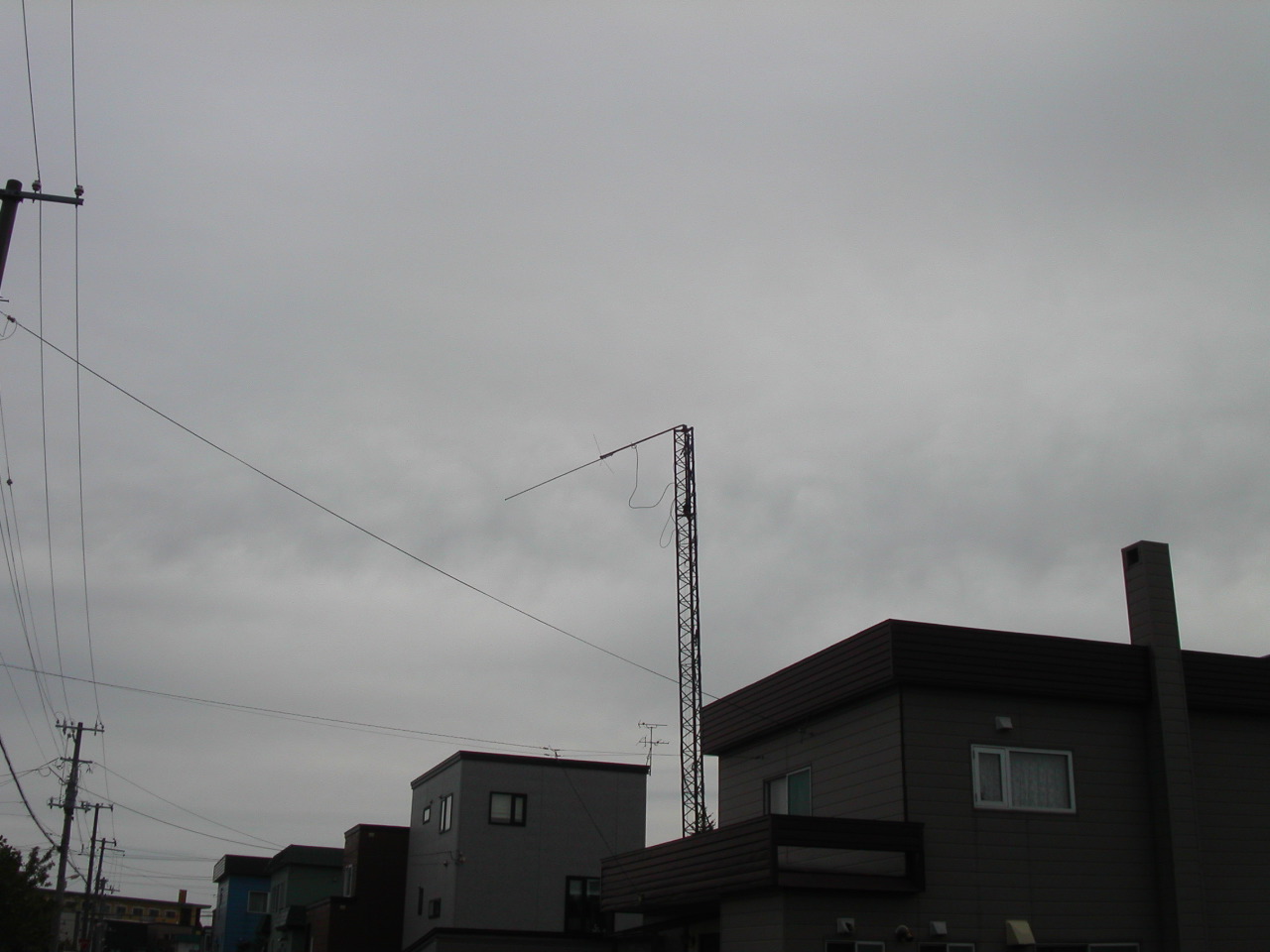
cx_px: 635
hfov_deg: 49.0
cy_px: 476
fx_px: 1394
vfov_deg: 37.7
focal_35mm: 38
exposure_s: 1/1000
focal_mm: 7.8
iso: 100
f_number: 8
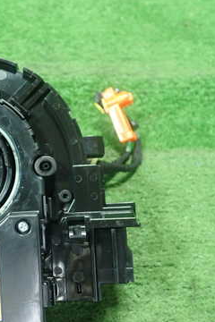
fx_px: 466
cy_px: 197
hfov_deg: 24.5
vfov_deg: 38.0
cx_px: -13
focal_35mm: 52
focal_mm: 5.5
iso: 800
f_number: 2.3
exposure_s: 1/125
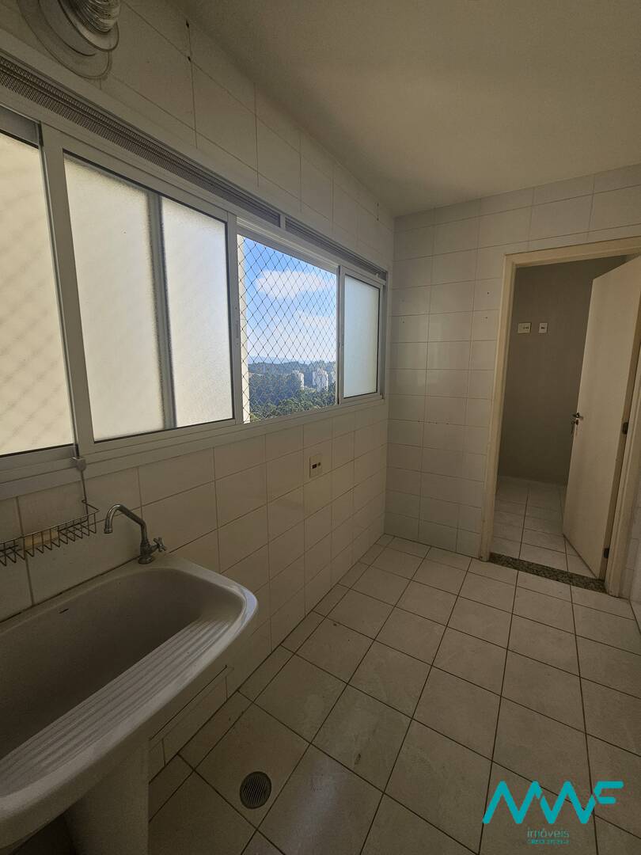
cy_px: 428
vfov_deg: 106.2
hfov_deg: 89.9
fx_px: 321
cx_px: 320
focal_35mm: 13
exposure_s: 1/883
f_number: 2.2
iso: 50
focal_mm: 2.2
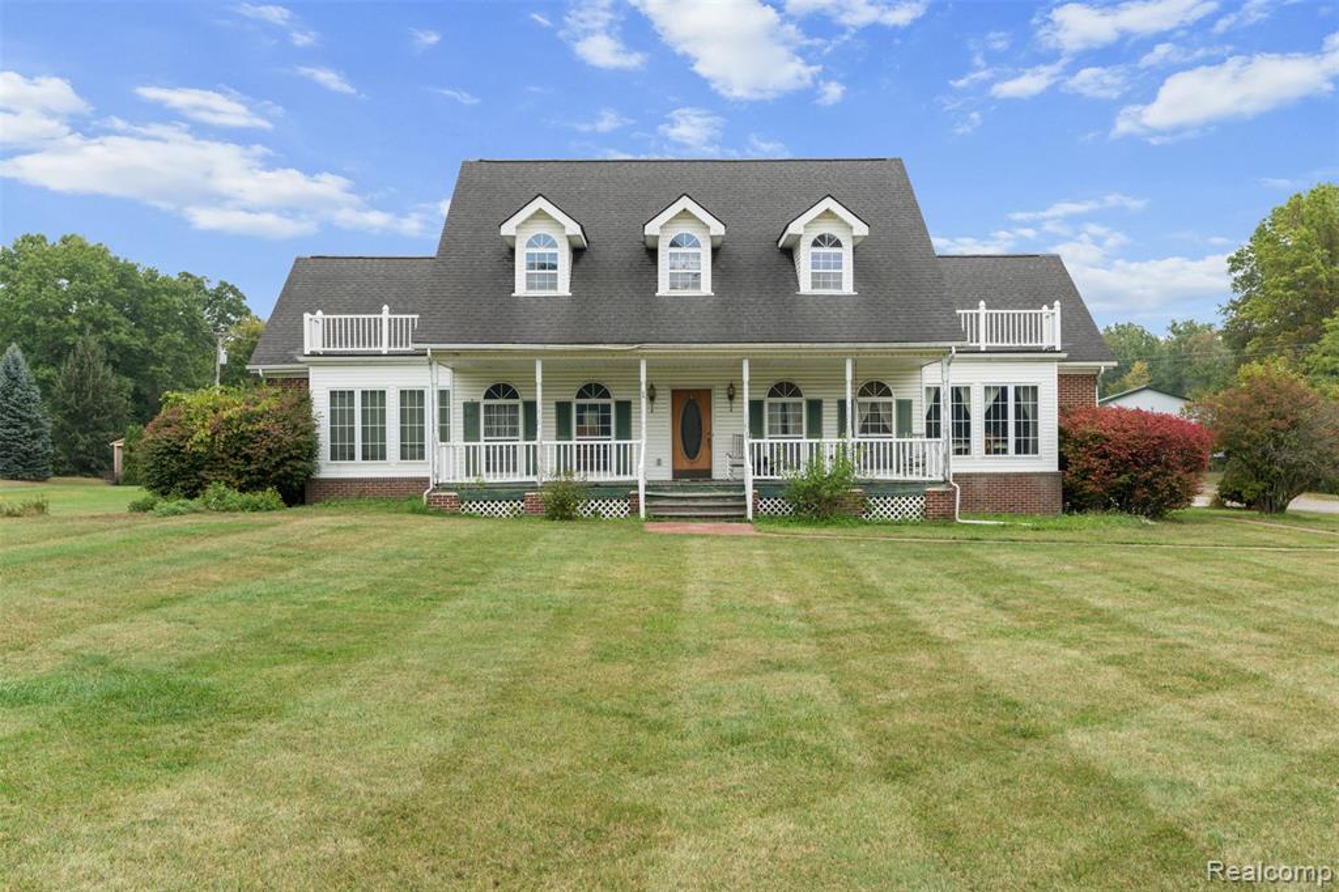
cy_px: 446
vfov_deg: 37.8
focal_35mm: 35
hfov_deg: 54.4
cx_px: 670
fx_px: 1301
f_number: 8
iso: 400
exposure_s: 1/60
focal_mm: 35
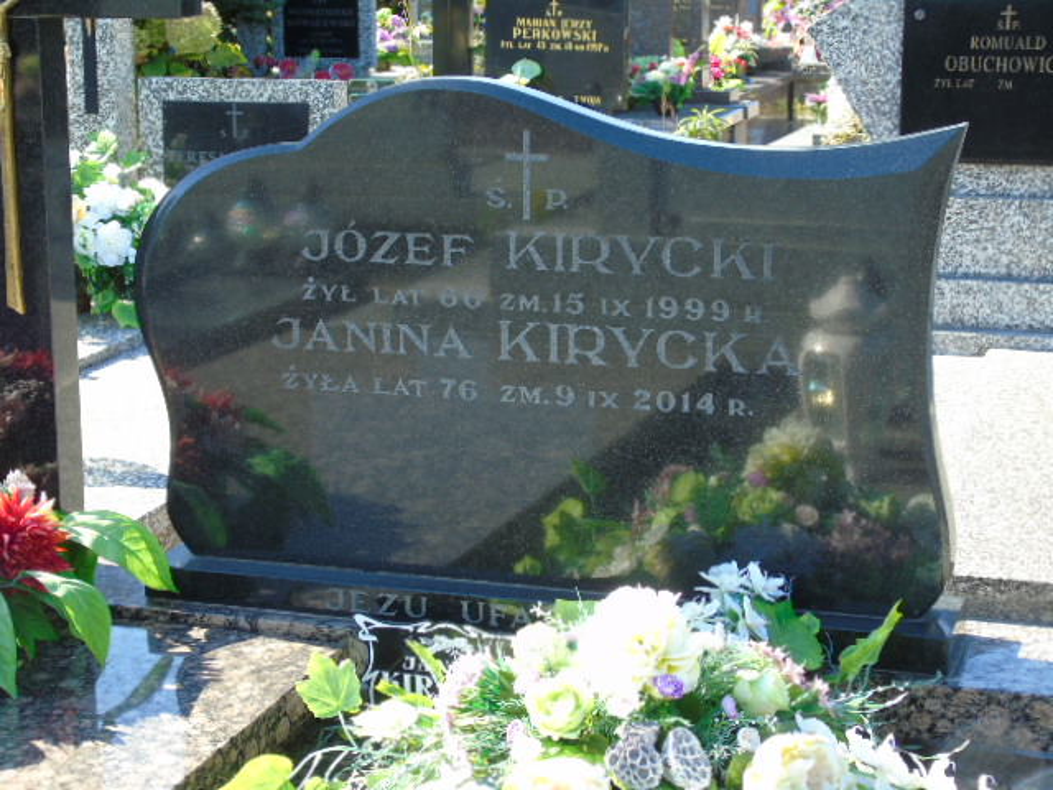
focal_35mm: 71
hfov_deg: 27.4
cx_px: 526
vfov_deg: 20.7
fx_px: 2160
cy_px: 395
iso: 80
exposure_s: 1/80
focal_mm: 13
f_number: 4.7
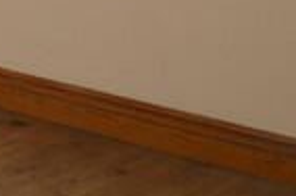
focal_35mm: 130
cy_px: -347
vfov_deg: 9.0
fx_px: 1066
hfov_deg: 11.0
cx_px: -565
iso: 400
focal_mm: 12
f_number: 4
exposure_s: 1/100
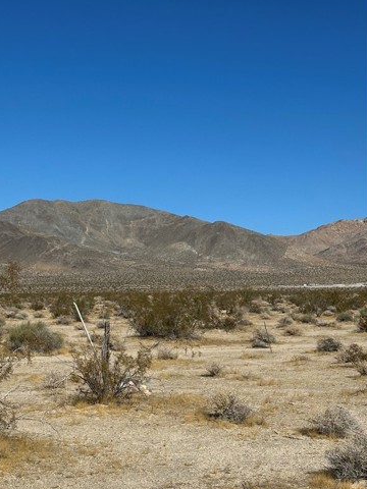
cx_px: 126
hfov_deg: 22.8
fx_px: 905
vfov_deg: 30.2
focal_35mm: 64
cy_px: 304
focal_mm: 6.86
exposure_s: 1/8197
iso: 64
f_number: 1.78
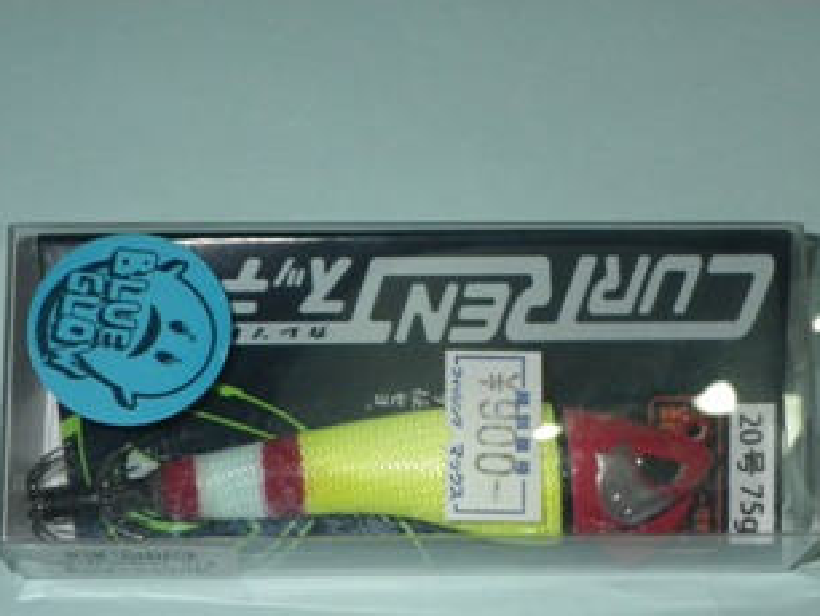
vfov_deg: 18.2
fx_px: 1920
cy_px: 399
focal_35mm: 81
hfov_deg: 24.1
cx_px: 461
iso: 400
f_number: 5.5
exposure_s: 1/80
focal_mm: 11.1
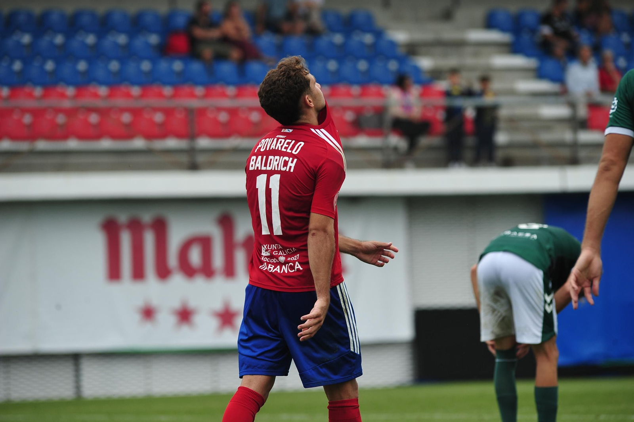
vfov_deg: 4.6
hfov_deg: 6.9
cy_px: 211
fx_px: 5280
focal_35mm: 300
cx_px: 317
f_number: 5
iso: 500
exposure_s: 1/1000
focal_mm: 300
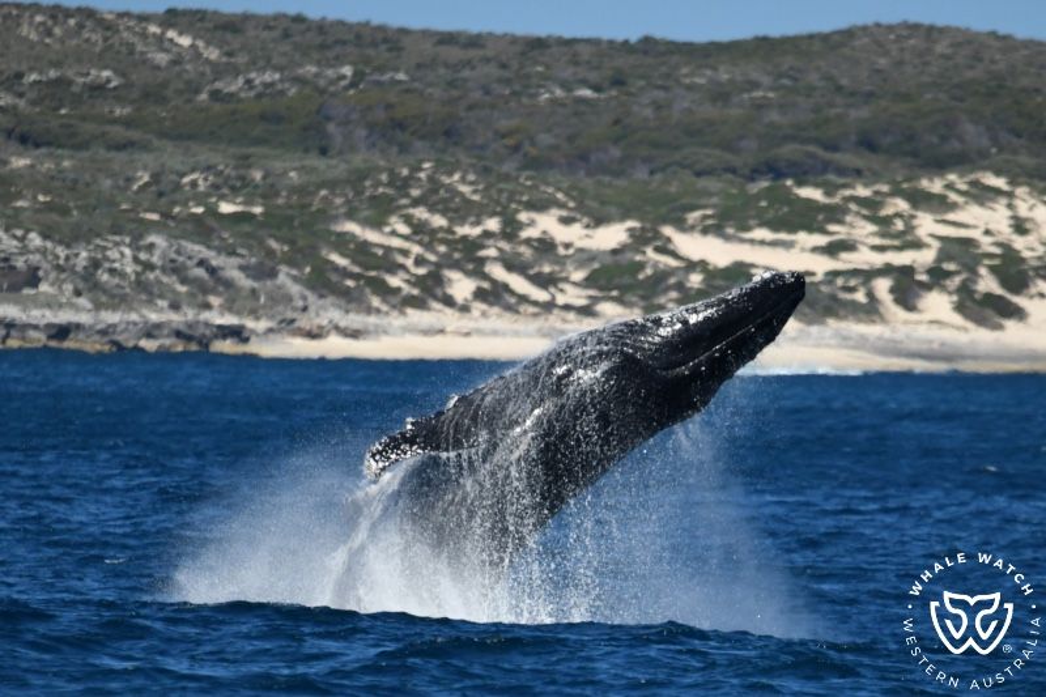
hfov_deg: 3.4
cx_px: 523
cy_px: 348
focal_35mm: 600
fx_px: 17429
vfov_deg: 2.3
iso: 1000
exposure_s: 1/8000
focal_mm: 600
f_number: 6.3
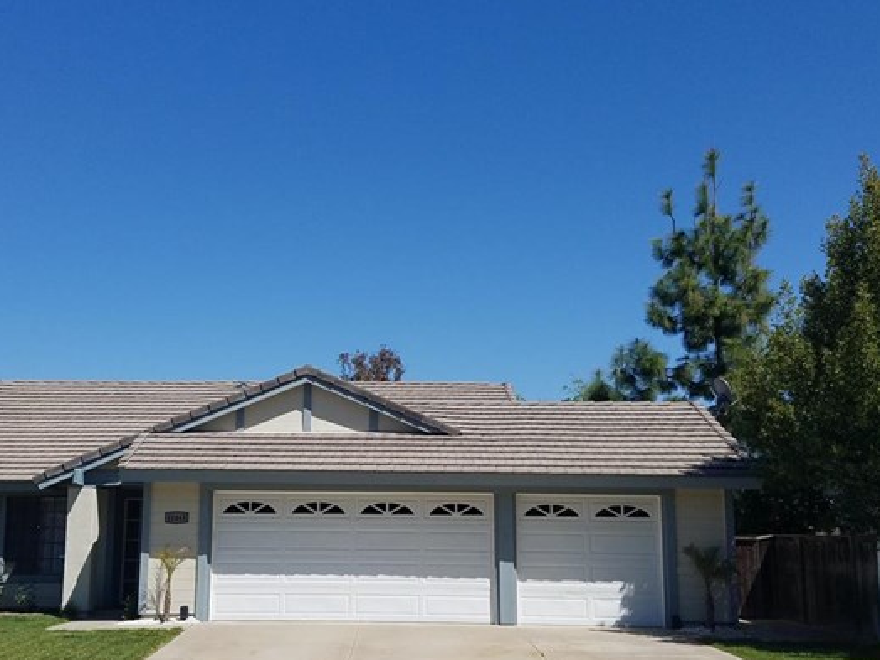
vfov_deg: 42.9
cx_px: 366
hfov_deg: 55.1
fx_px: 839
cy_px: 363
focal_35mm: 33
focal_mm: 4.25
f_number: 1.7
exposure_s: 1/4336
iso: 50
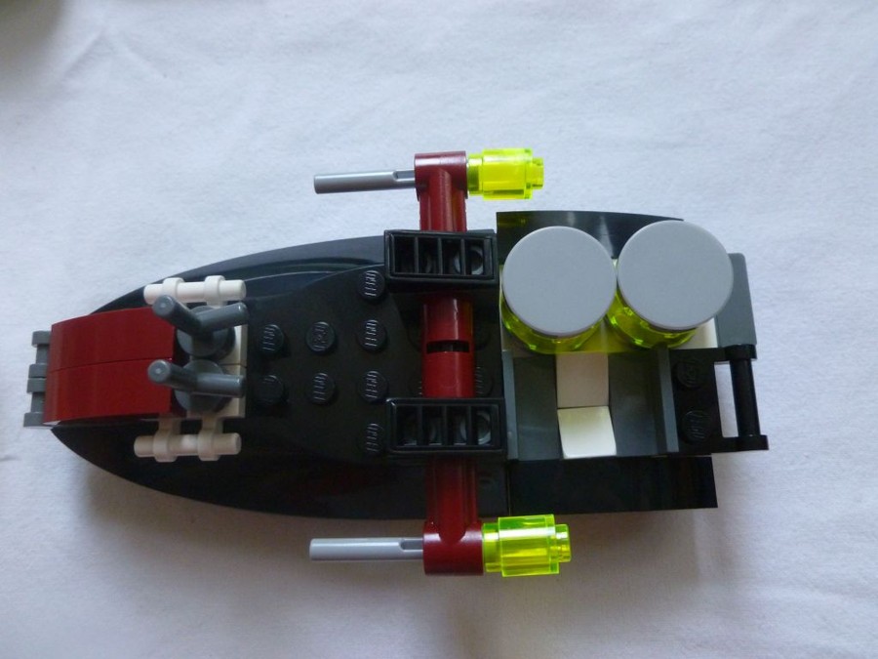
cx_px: 439
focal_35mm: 28
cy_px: 330
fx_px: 710
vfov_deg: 49.7
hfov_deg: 63.4
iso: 400
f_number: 3.3
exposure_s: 1/30
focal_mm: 5
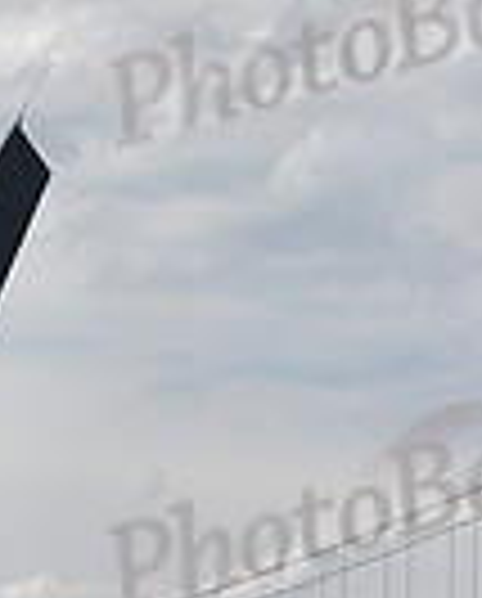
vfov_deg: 5.2
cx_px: -124
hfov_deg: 4.2
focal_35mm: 368
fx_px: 6540
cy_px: 328
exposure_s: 1/800
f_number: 7.1
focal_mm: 90
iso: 320
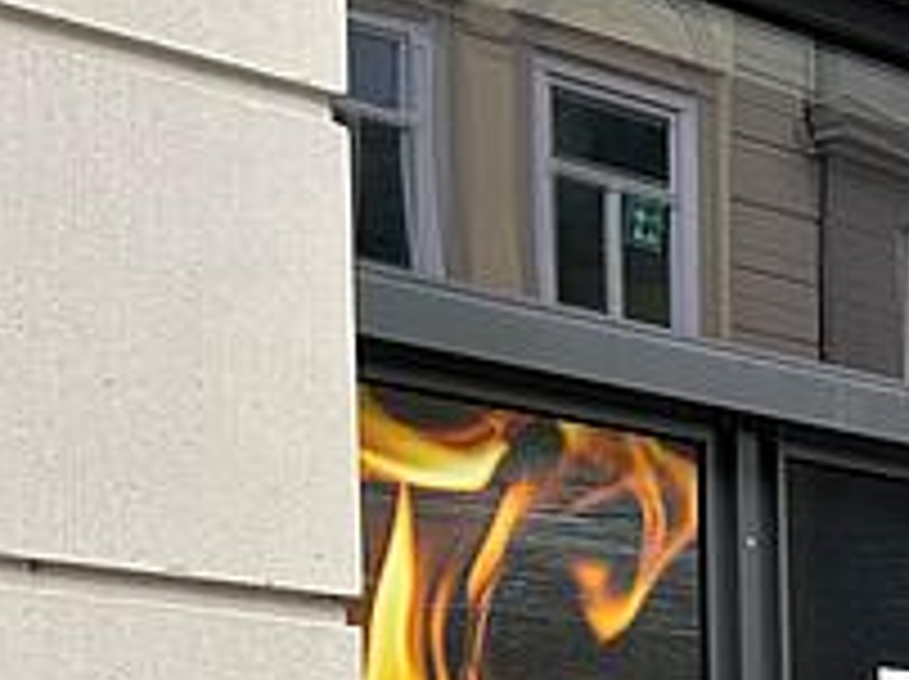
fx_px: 2702
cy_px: 1040
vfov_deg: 13.5
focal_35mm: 103
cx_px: 1714
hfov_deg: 15.8
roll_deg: +1.6
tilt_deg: +0.0
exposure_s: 1/389
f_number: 1.5
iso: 50
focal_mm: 5.7
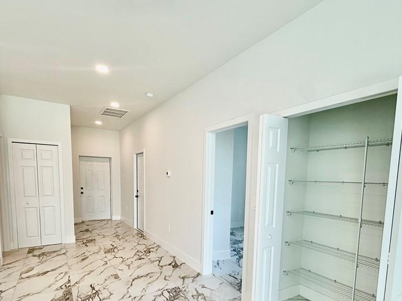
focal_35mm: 21
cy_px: 203
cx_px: 202
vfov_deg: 61.7
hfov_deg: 79.0
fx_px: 244
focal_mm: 2.22
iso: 50
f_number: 2.2
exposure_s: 1/99
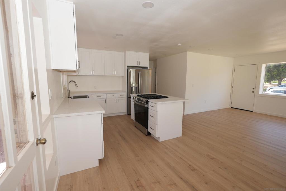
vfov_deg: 73.8
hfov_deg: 96.7
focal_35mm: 16
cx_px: 143
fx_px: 127
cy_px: 96
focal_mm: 11
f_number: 3.2
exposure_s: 1/200
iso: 100
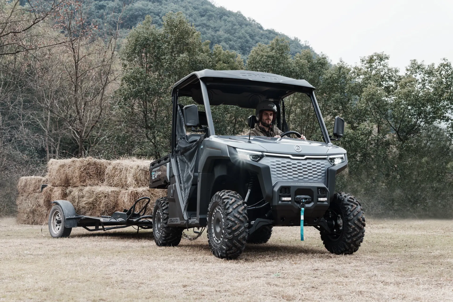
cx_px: 226
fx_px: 559
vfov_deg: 30.3
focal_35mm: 44
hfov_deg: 44.1
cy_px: 151
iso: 400
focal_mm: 44.4
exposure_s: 1/320
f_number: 5.6
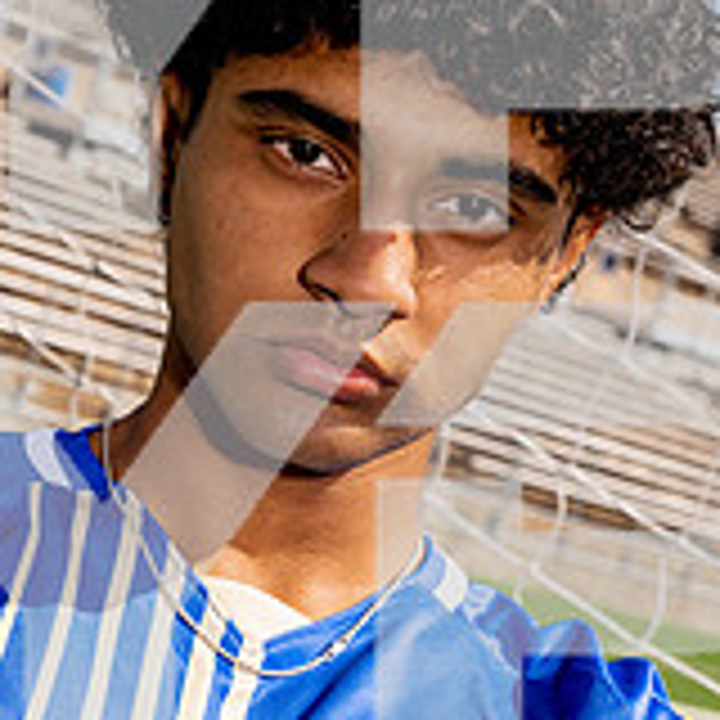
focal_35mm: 142
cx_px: 288
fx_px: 3342
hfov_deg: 12.3
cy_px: 542
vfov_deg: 12.3
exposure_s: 1/250
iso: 100
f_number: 8
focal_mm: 46
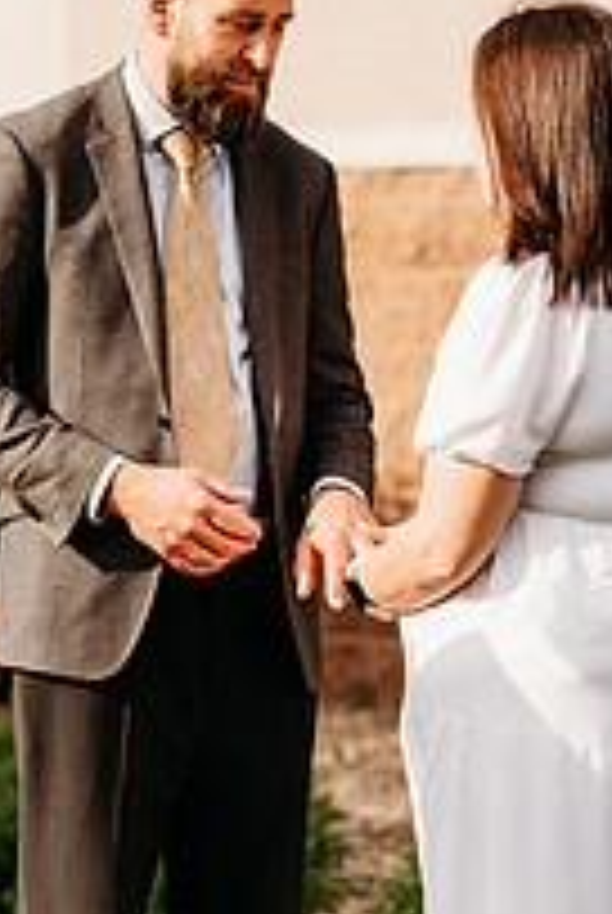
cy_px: 594
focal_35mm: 188
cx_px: 184
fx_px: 4777
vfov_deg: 10.9
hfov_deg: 7.3
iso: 200
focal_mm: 85
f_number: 2.8
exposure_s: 1/2500
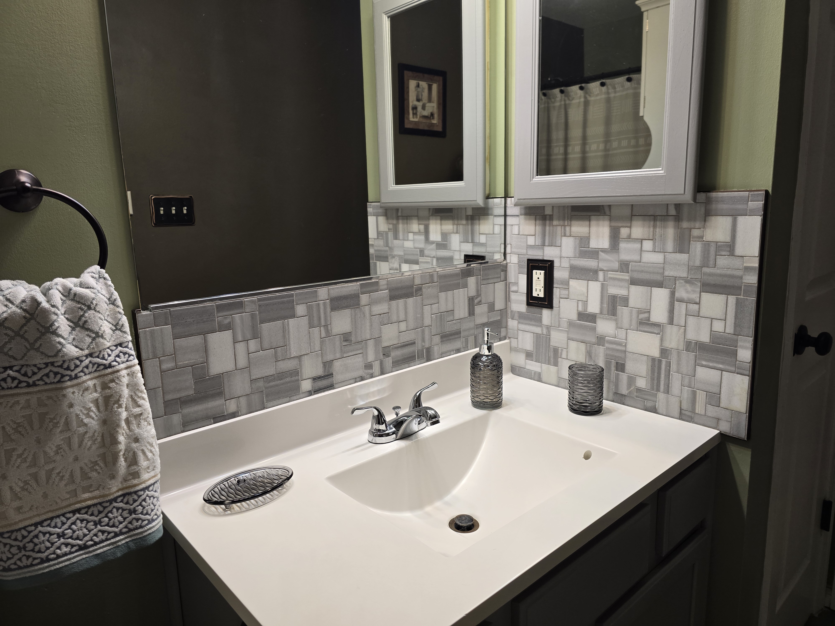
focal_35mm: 23
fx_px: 555
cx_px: 418
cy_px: 313
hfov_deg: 73.9
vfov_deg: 58.9
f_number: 1.7
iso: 160
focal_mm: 6.3
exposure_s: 1/120
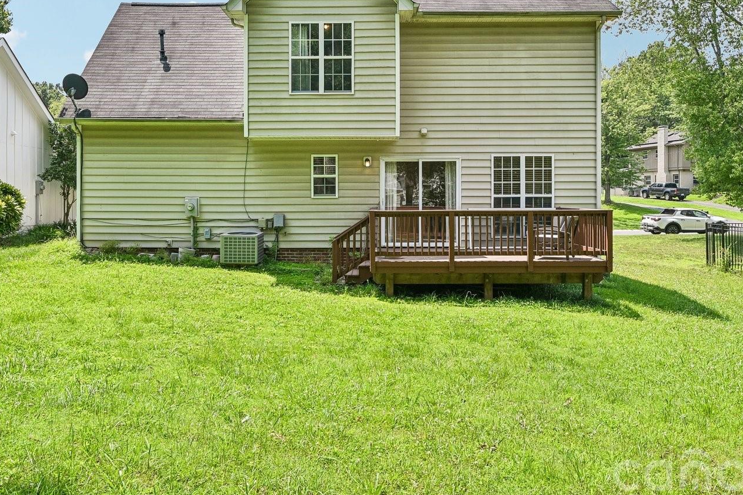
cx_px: 367
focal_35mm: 29
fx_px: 598
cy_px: 121
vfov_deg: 43.4
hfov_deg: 63.7
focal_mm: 18
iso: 100
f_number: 8
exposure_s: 1/250
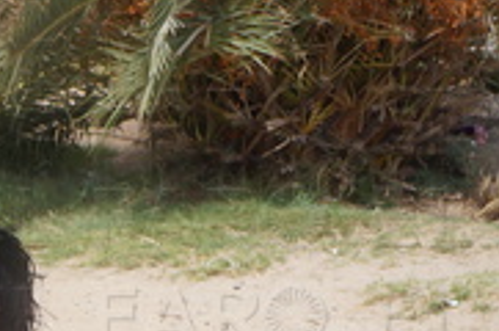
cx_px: -720
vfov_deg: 7.8
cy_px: 615
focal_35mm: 170
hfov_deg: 10.4
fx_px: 2352
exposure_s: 1/250
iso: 100
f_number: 8
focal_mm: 20
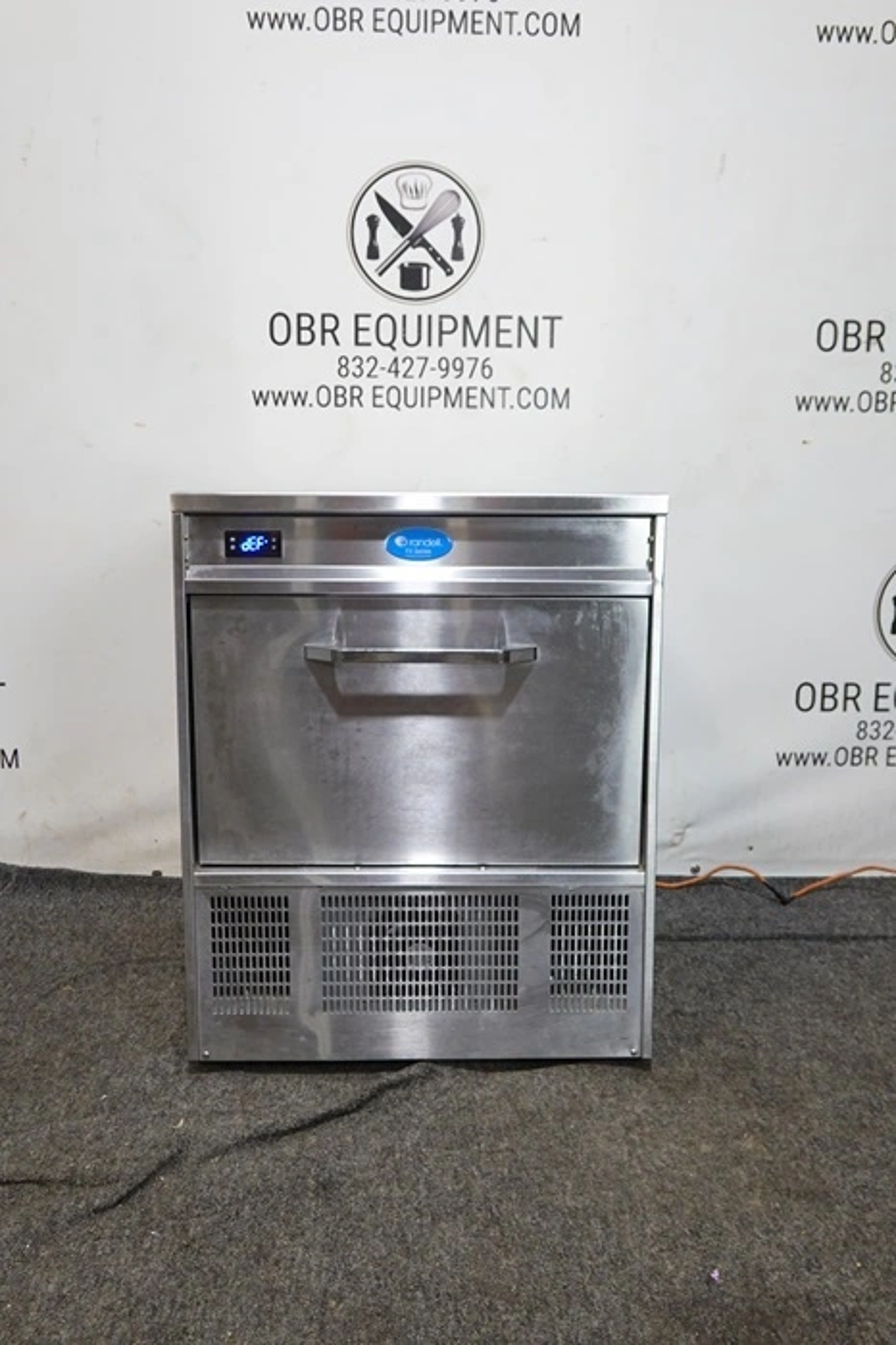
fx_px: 1121
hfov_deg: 43.6
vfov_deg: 62.0
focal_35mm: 30
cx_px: 448
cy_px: 672
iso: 500
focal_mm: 11.29
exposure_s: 1/30
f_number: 3.5
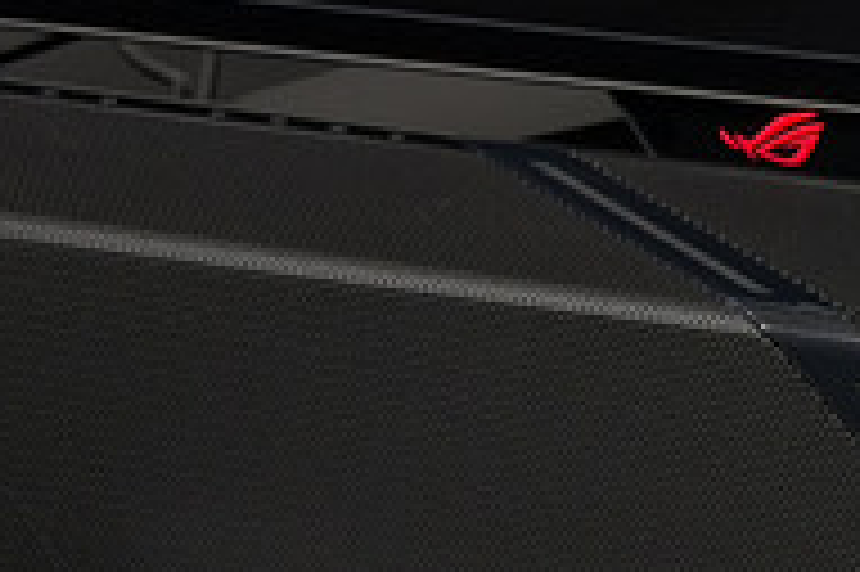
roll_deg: -0.1
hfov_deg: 9.9
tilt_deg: -29.4
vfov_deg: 6.7
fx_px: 4869
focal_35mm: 204
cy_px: 574
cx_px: 1081
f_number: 1.78
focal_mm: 6.76
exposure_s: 1/60
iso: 80
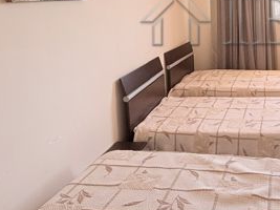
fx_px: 299
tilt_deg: -3.5
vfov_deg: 36.5
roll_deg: +1.6
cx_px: 247
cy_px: 26
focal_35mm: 37
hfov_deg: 45.8
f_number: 2.2
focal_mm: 2.22
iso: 160
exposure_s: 1/121
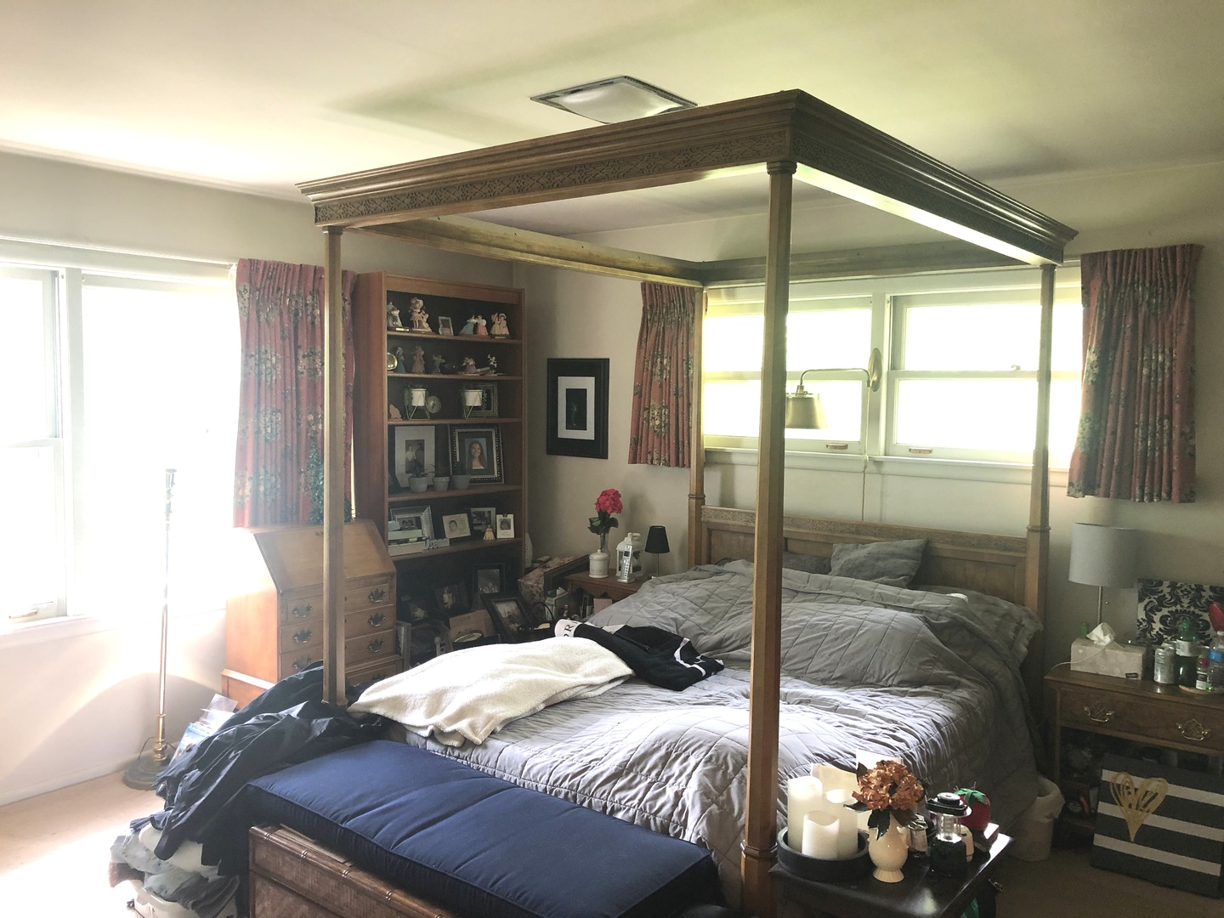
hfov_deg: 63.4
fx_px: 990
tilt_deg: -4.2
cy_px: 459
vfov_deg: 49.7
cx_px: 612
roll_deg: +0.2
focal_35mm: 28
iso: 40
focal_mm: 4
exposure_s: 1/15
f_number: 1.8
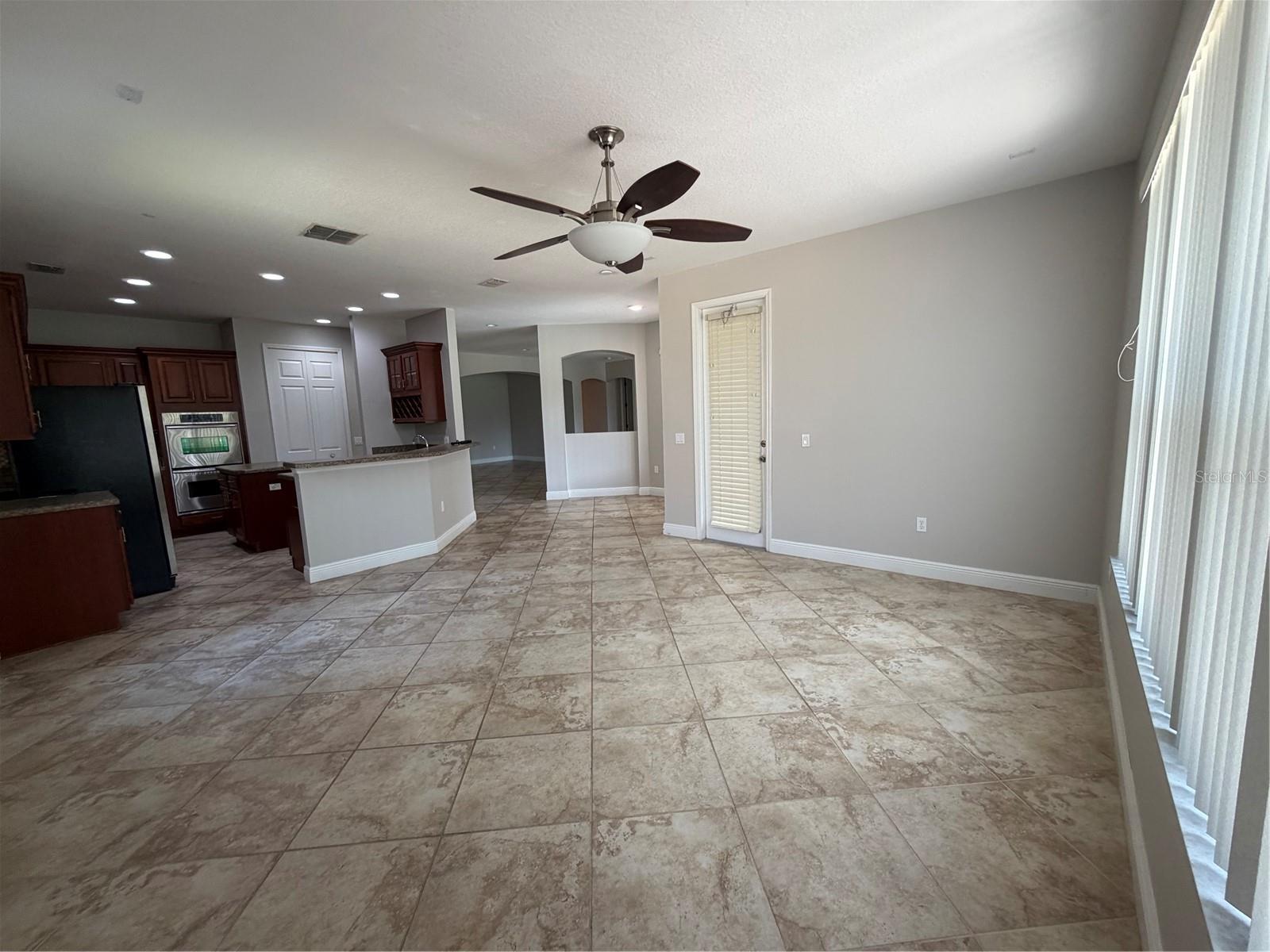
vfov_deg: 85.7
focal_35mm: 14
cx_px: 635
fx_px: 514
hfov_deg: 102.1
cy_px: 476
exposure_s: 1/120
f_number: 2.2
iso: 160
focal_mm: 2.22
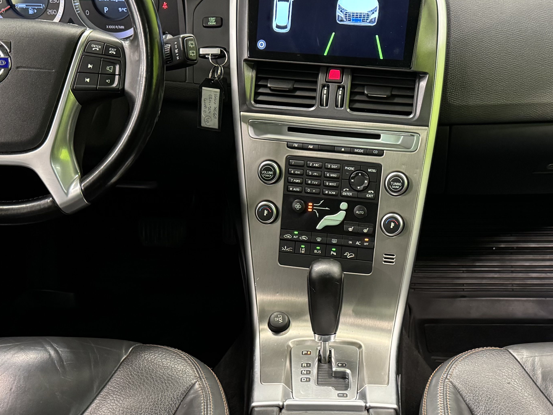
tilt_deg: -38.4
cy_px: 300
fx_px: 799
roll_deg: +0.8
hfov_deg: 38.1
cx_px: 313
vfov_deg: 28.8
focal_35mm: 50
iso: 640
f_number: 1.78
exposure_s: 1/50
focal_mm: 6.76
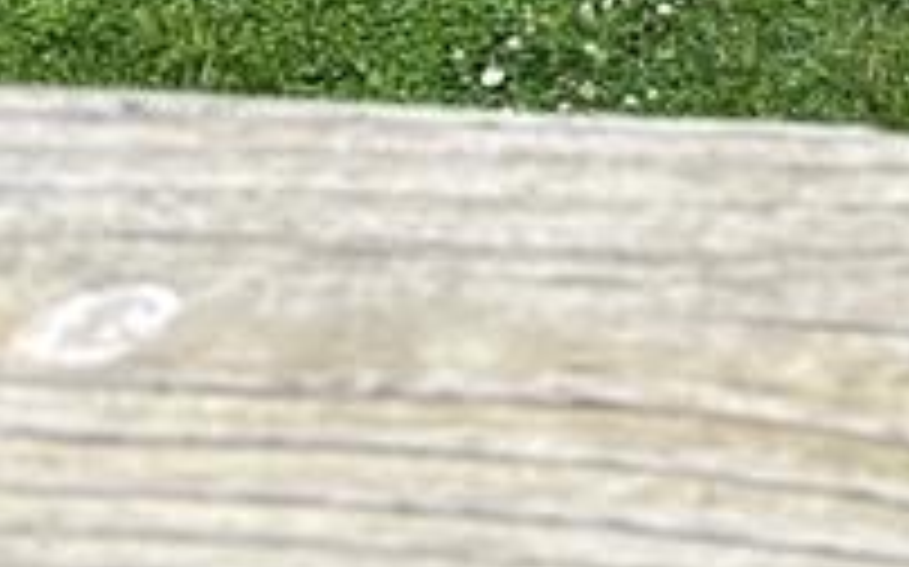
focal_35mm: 129
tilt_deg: -21.5
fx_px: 3194
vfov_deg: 8.8
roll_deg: -0.1
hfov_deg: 13.8
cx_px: 1796
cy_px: -999
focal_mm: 6.86
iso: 80
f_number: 1.78
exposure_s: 1/1256
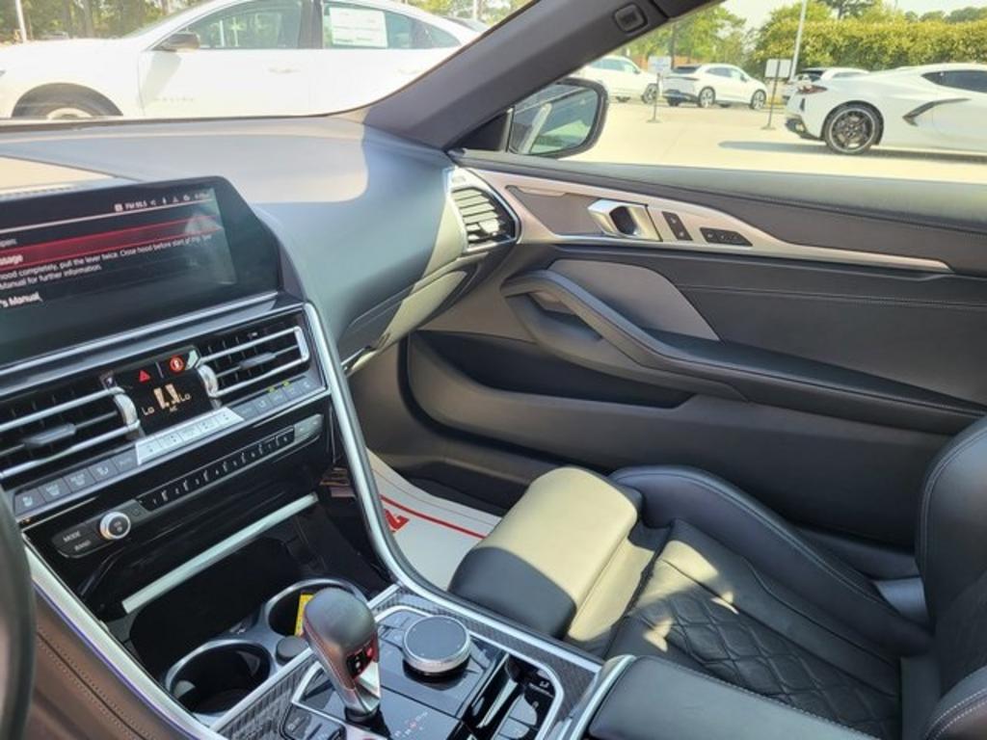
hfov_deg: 67.3
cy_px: 370
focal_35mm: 26
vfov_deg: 53.1
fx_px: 741
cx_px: 494
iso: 50
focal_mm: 5.4
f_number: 1.8
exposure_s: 1/120
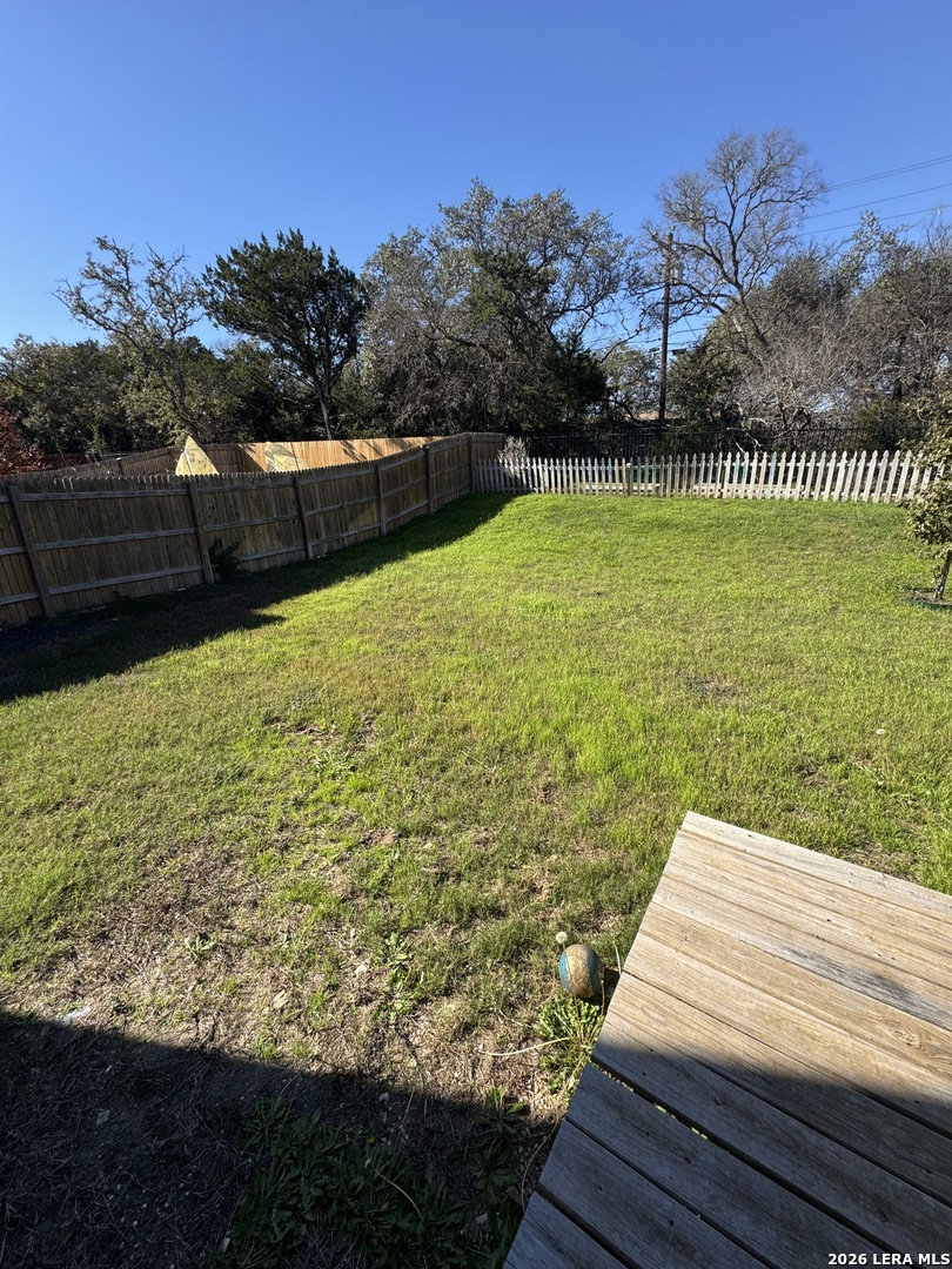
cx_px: 476
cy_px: 634
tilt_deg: -19.6
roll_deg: +4.4
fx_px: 513
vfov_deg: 102.1
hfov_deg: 85.7
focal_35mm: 14
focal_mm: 2.22
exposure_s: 1/727
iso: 40
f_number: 2.2
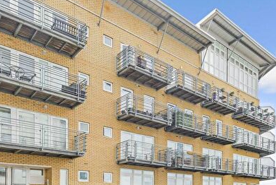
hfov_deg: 69.5
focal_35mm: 25
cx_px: 183
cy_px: 109
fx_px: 192
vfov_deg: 51.1
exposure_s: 1/125
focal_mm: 14
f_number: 8
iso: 100
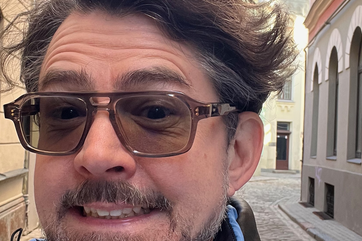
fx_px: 583
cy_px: 116
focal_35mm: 58
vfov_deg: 23.4
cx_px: 142
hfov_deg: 34.4
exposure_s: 1/60
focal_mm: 2.71
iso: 160
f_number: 2.2
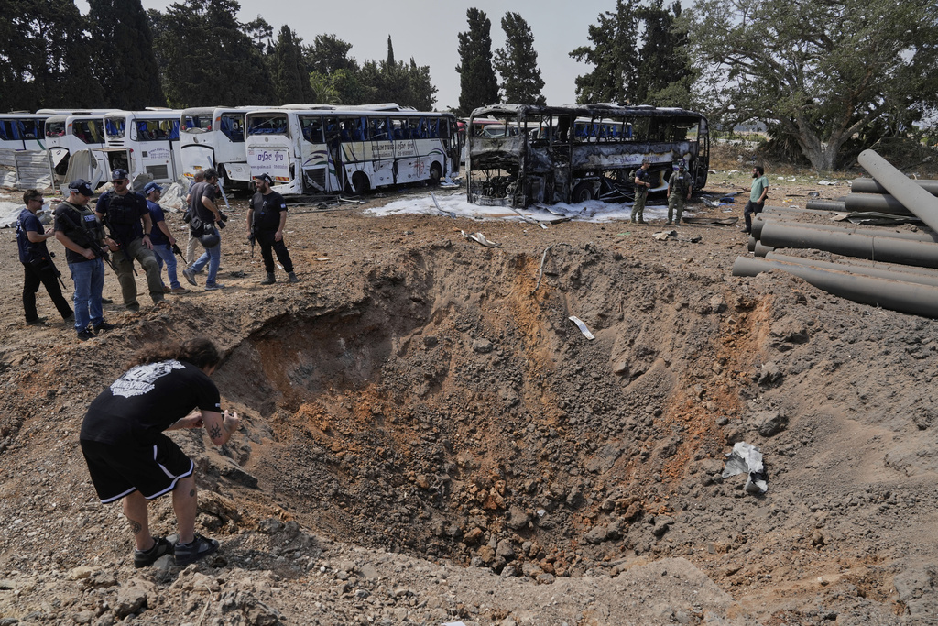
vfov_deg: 53.1
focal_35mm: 24
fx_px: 625
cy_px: 313
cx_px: 469
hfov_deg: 73.7
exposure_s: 1/640
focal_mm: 24
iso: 250
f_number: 6.3
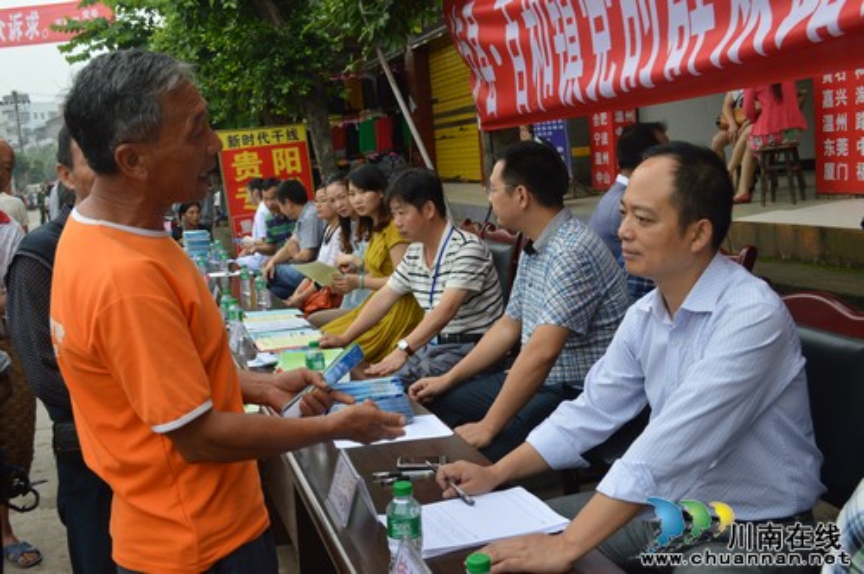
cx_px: 432
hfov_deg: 53.2
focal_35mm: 36
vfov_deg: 36.8
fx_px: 863
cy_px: 287
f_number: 5.6
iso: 160
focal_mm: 24
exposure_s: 1/60
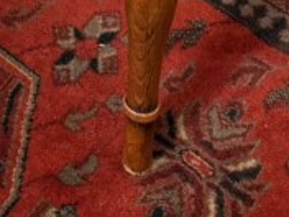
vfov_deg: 7.6
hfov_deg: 11.6
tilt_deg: -33.7
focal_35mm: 164
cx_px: -131
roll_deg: +3.6
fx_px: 1369
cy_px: -498
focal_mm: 6.76
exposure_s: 1/50
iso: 160
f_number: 1.78
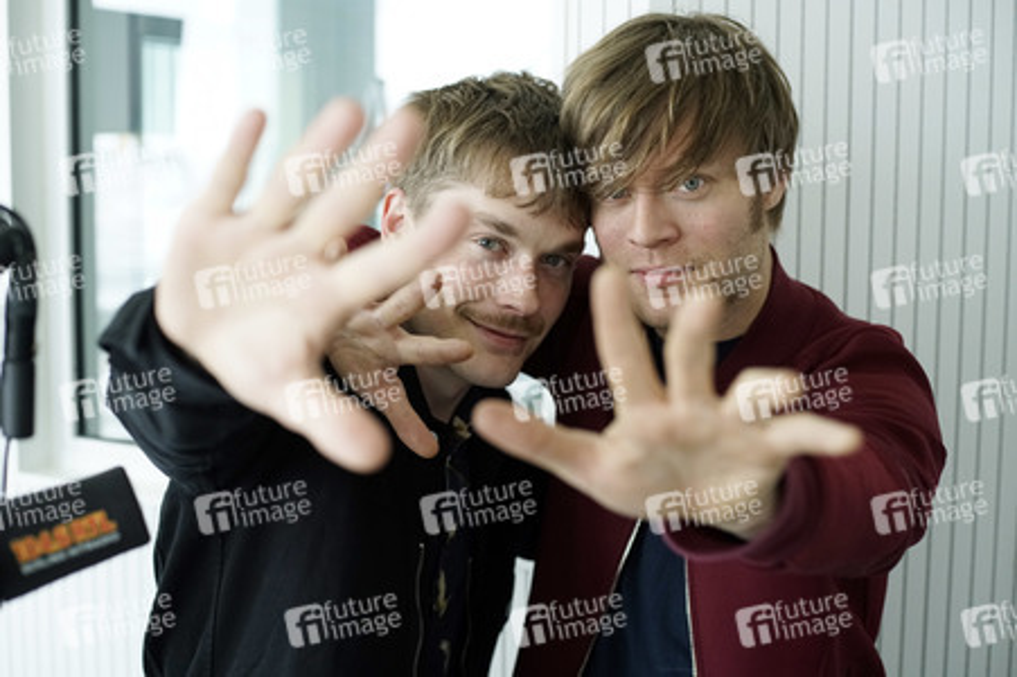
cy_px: 338
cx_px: 508
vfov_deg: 27.0
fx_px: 1411
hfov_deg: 39.6
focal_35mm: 50
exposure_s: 1/250
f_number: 3.5
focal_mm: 50
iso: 3200
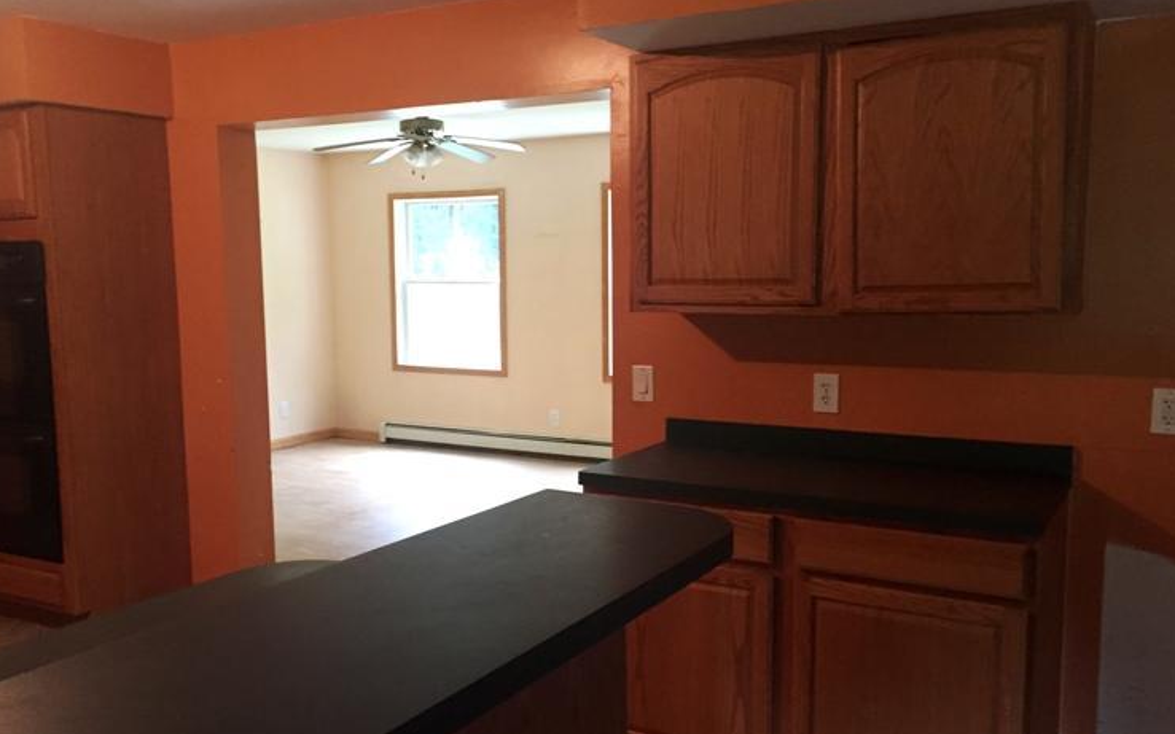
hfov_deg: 56.6
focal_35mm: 34
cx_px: 533
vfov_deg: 37.2
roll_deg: +0.2
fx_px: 1089
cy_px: 404
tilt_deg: -5.1
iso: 200
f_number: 2.2
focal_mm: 4.15
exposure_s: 1/30
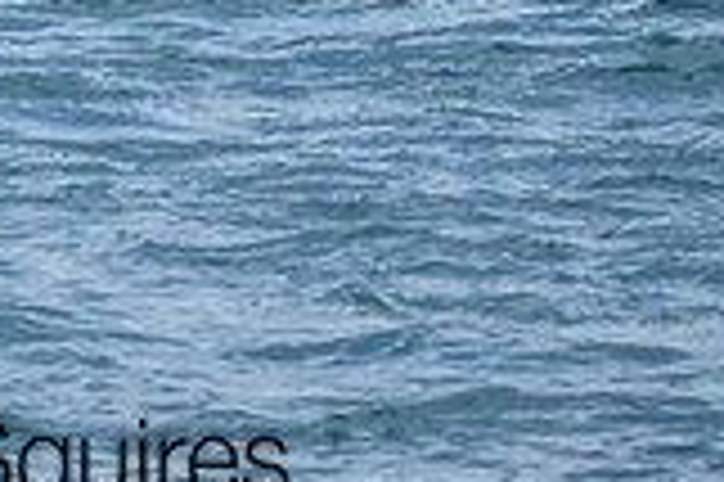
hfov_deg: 0.5
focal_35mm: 3964
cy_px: -458
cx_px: -186
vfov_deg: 0.3
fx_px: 79638
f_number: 6.3
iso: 560
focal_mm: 800
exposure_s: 1/1600
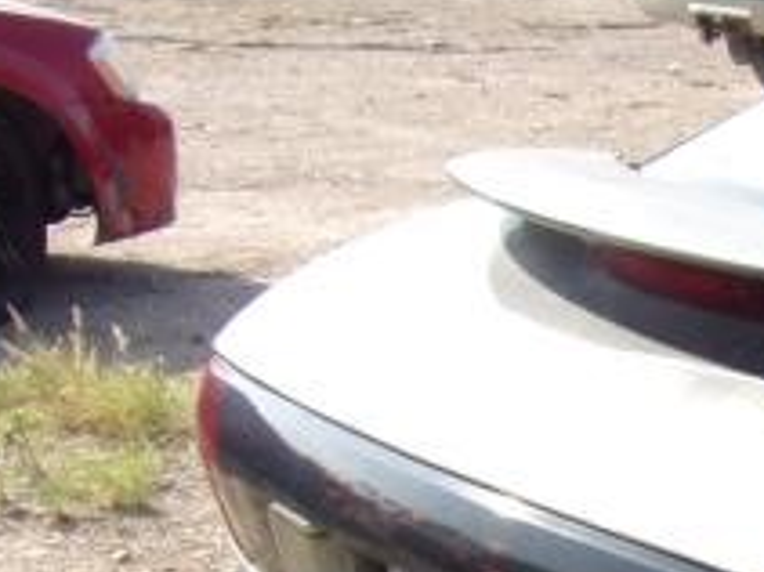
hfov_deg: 17.3
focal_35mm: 91
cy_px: 742
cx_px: 1398
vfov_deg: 15.4
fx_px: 2007
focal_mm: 4.3
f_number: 3.3
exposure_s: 1/600
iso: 80
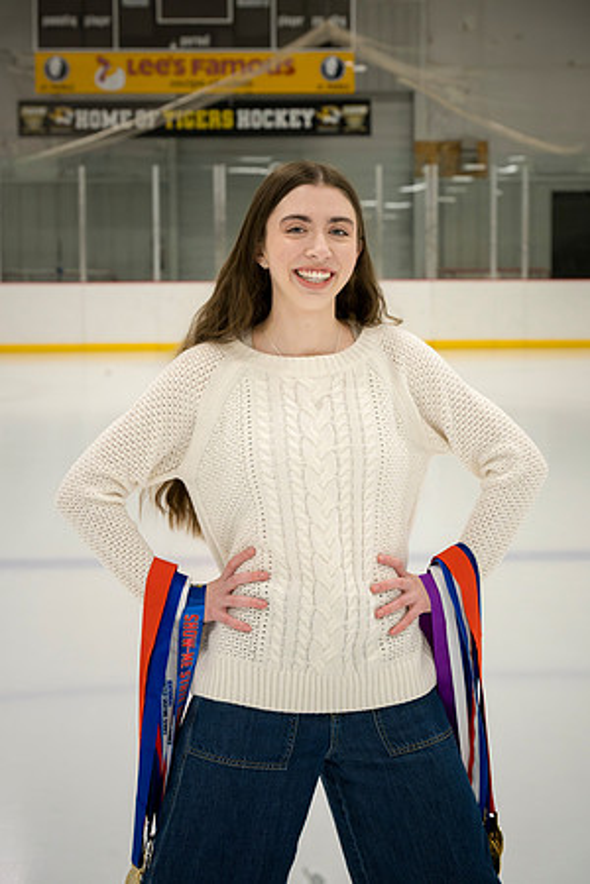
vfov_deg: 23.1
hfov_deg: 15.5
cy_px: 442
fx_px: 2163
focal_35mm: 88
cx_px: 295
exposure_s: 1/250
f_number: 8
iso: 3200
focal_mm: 88
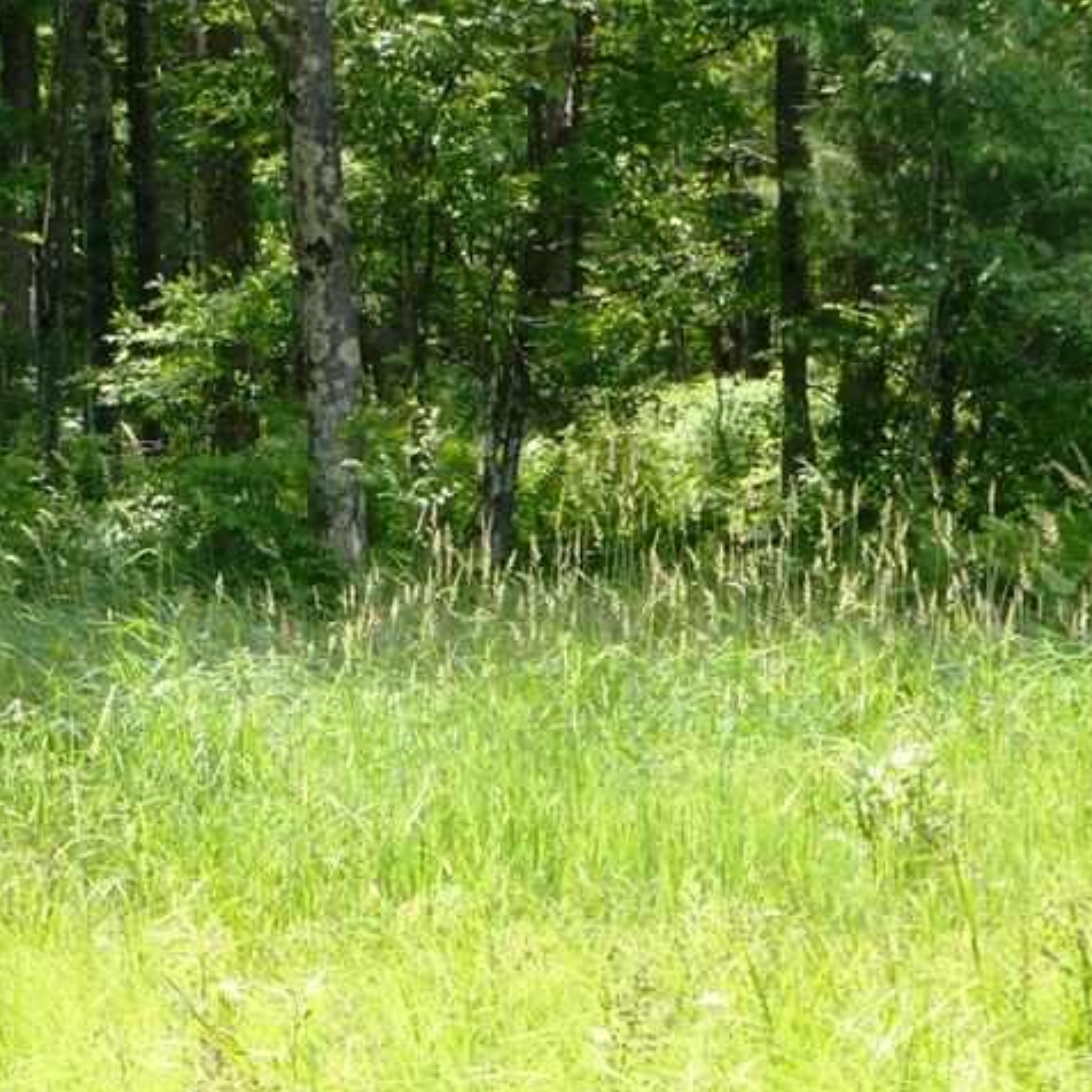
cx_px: 528
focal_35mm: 132
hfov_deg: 13.2
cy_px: 548
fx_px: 4711
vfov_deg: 13.2
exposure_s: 1/200
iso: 100
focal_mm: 18.3
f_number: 3.6
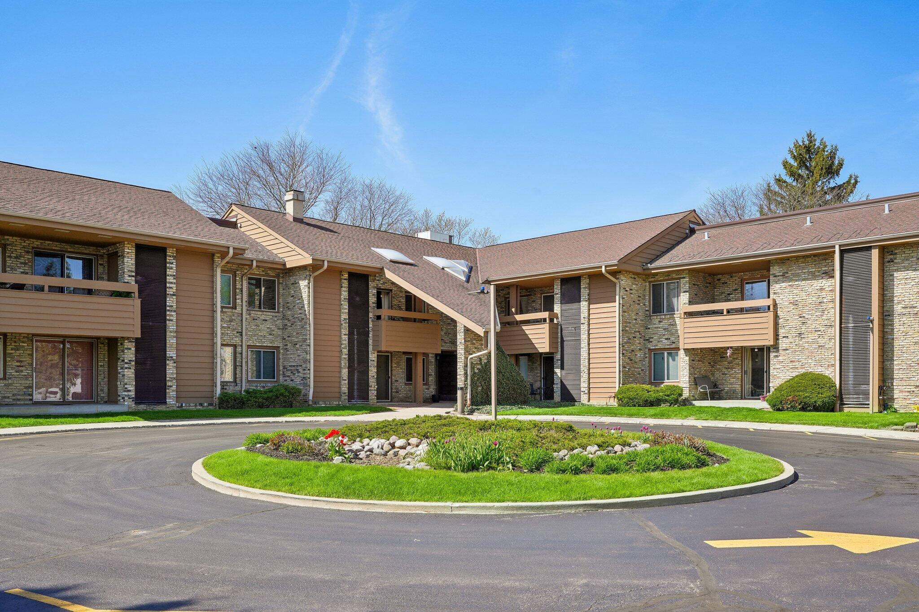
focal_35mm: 31
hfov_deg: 60.3
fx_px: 791
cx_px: 460
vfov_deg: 42.3
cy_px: 306
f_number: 8
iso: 100
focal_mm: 31
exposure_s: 1/250
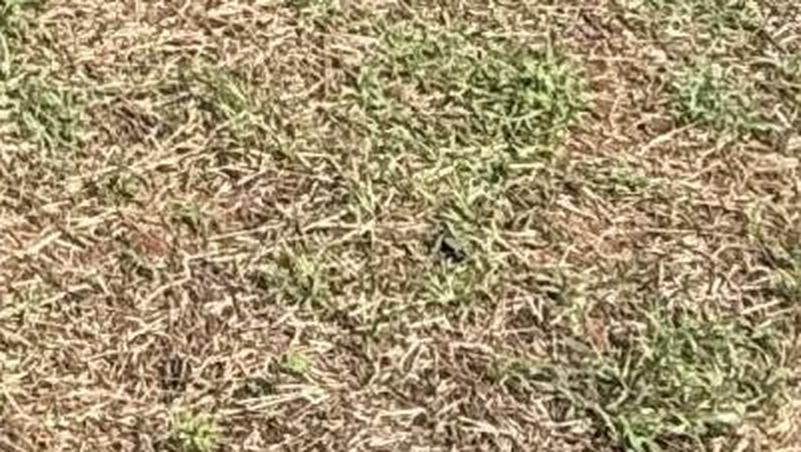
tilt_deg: -8.9
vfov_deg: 8.3
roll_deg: +1.2
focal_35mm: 114
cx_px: -256
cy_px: -1062
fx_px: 2422
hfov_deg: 17.5
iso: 50
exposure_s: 1/779
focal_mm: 2.22
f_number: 2.2
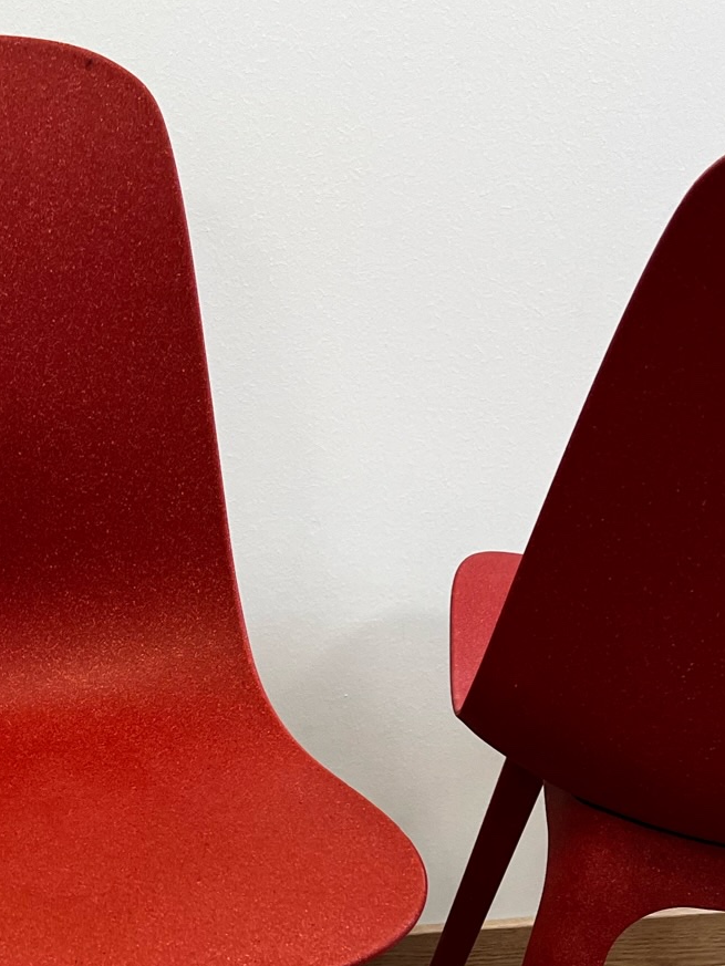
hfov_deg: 22.7
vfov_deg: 29.1
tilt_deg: -33.0
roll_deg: +0.9
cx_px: -66
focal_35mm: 61
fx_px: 1703
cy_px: 1017
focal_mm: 5.1
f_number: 1.6
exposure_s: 1/121
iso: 125
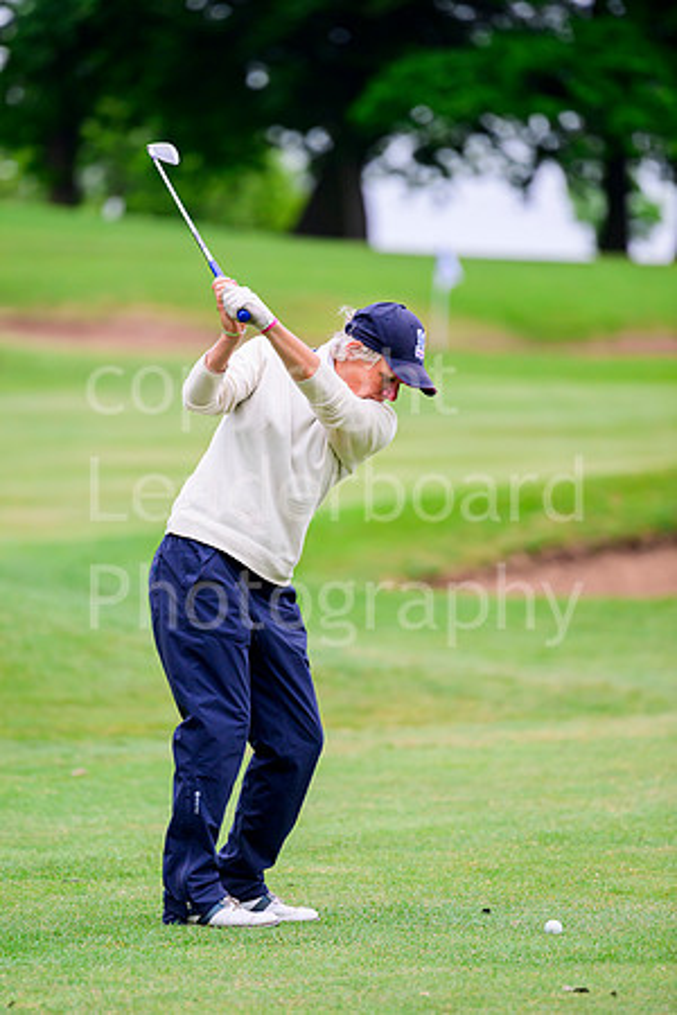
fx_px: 11282
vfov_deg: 5.2
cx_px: 338
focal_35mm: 400
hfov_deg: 3.4
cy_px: 508
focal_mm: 400
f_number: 5.6
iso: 1000
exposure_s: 1/1250
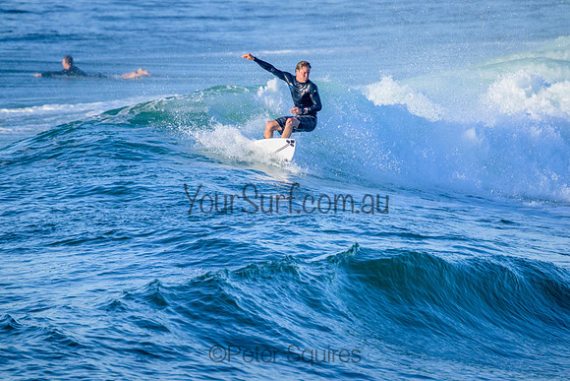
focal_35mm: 800
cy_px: 190
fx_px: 12669
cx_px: 285
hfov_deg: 2.6
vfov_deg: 1.7
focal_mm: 800
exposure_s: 1/2000
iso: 1600
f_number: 11
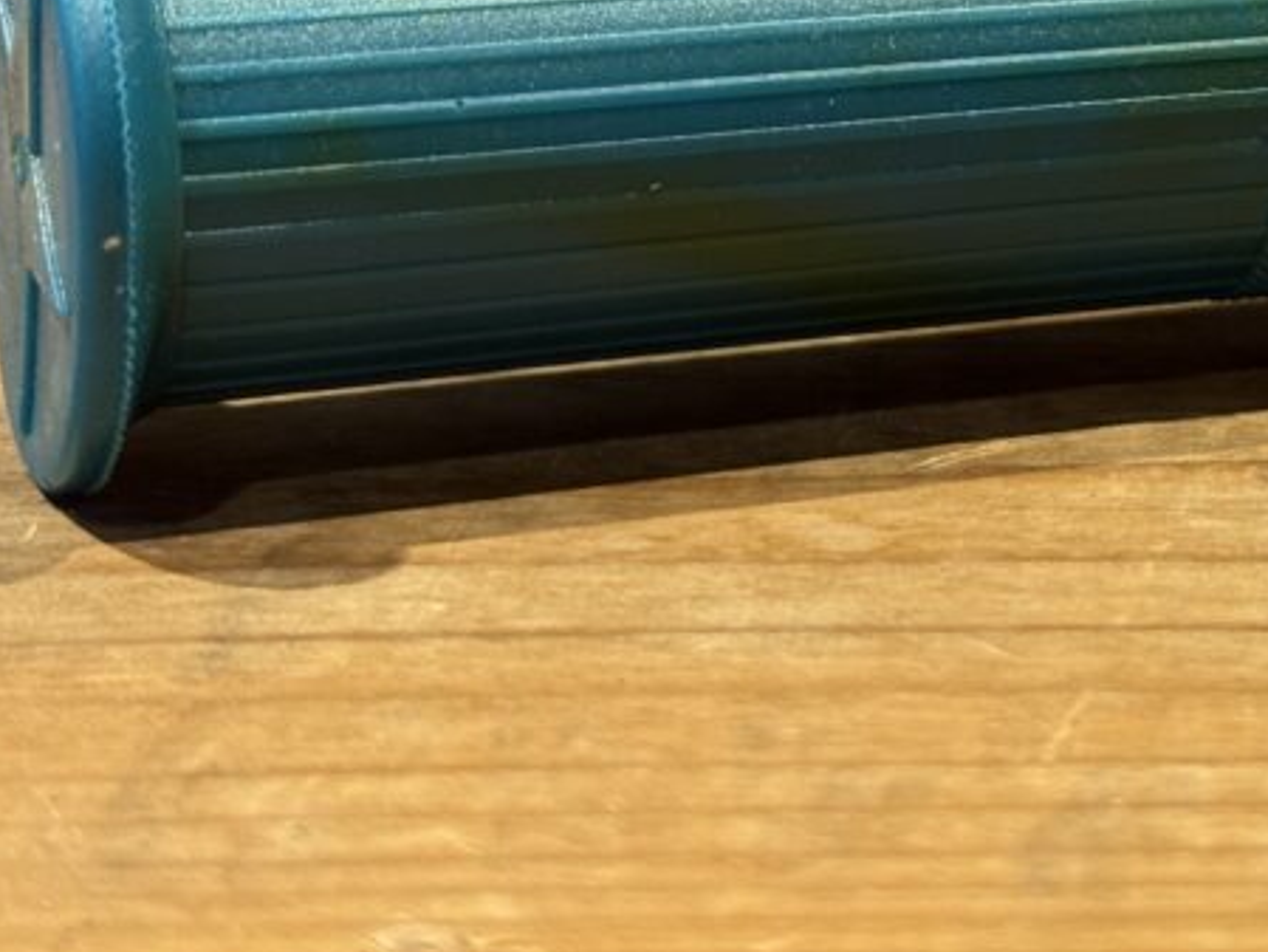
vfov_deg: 13.3
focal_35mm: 109
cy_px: -95
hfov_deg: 17.8
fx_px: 3994
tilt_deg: -7.7
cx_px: 1138
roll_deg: -0.3
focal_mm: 6.76
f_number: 1.78
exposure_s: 1/60
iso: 160
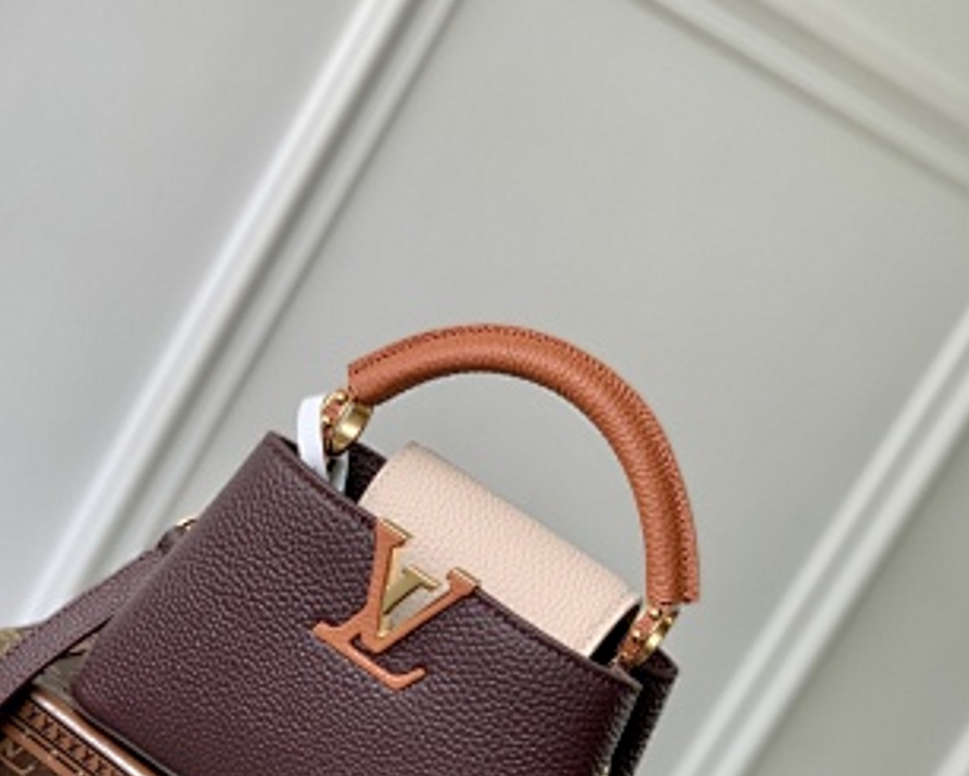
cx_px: 391
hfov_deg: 23.0
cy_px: 523
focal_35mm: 83
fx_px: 2381
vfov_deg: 18.4
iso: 20
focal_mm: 6
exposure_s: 1/122
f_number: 2.4
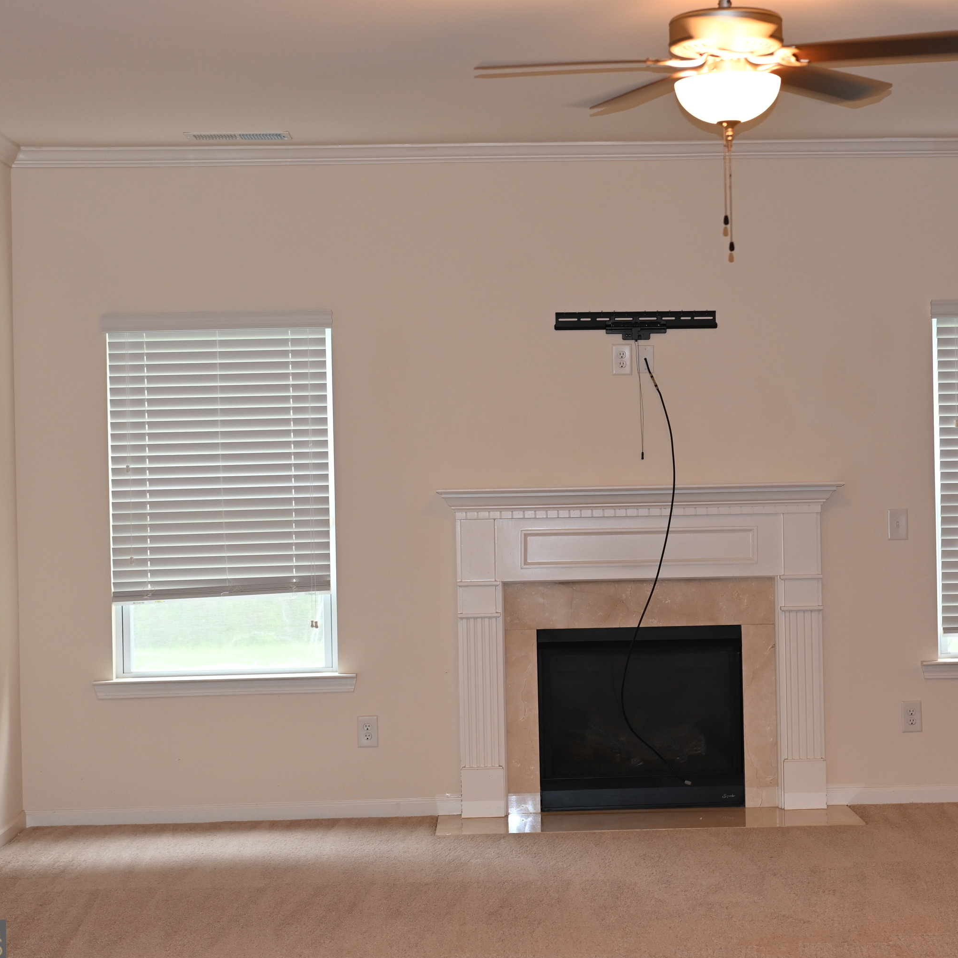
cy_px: 484
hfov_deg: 25.4
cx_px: 588
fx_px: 2118
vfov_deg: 25.5
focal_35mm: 68
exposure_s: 1/100
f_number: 2.8
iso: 400
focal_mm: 35
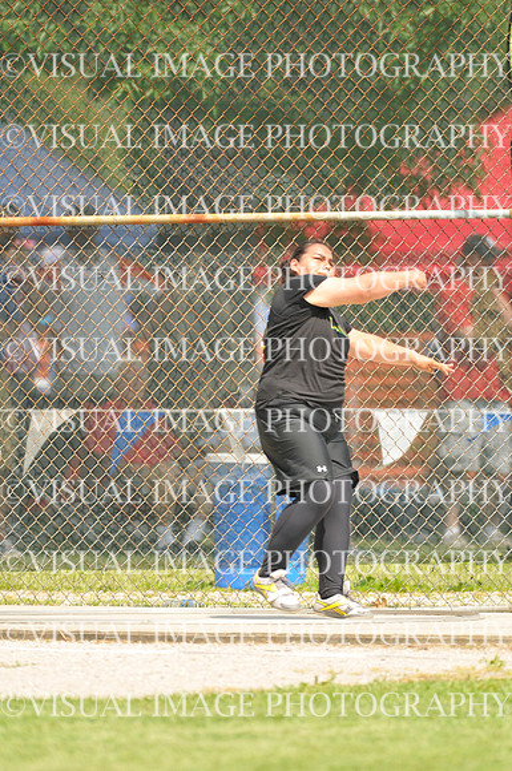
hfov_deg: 2.2
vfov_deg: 3.3
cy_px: 386
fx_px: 13479
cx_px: 256
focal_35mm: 630
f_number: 4
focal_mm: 420
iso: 400
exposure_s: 1/1600
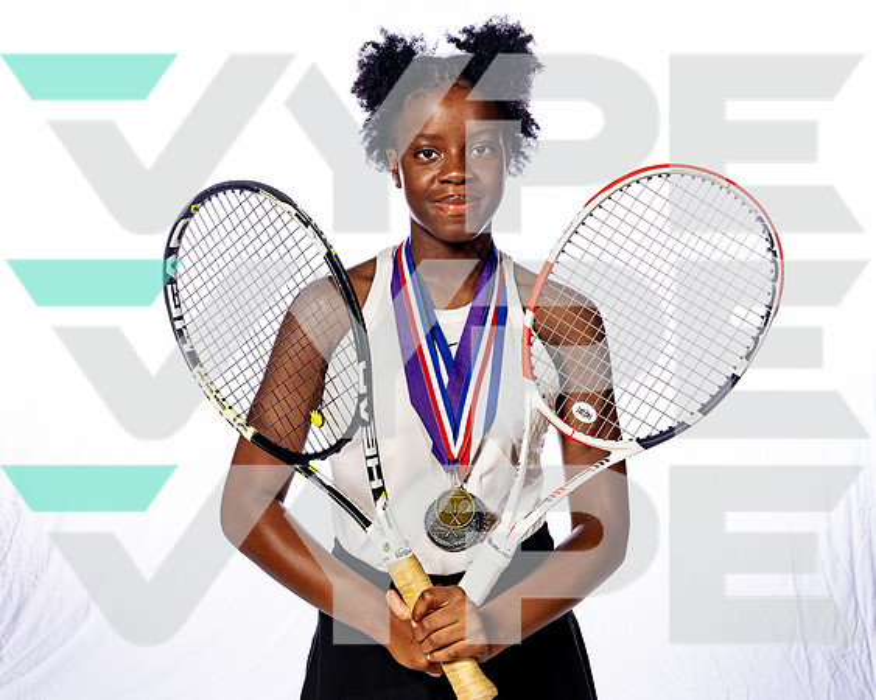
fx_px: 1516
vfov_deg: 26.0
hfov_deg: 32.2
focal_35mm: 58
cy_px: 371
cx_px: 374
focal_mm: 46
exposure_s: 1/250
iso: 250
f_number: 8
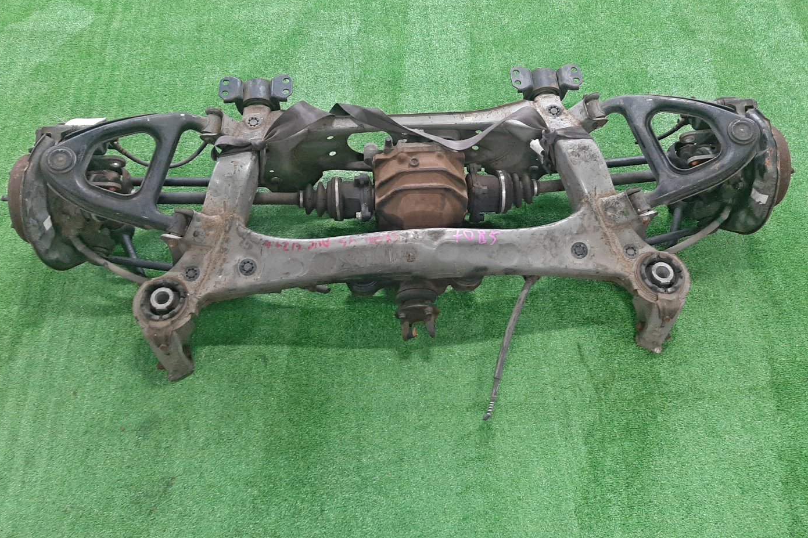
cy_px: 242
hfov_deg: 65.5
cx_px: 401
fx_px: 628
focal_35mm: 28
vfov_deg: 46.3
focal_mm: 3.93
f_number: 1.7
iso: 240
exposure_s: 1/25
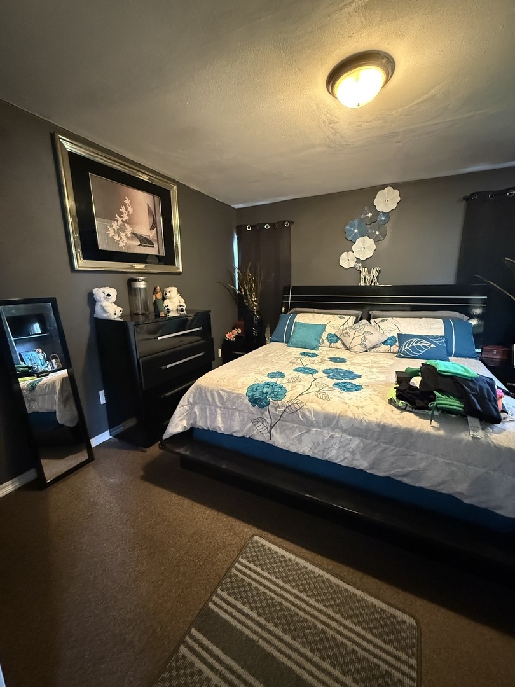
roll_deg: +0.7
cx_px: 258
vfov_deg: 102.1
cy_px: 344
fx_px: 278
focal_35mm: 14
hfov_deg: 85.7
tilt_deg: -12.5
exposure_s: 1/40
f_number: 2.2
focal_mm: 2.22
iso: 1250
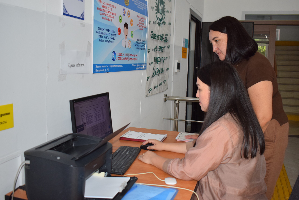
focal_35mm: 36
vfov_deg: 36.9
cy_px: 100
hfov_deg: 53.1
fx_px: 299
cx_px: 150
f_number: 3.8
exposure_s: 1/125
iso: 800
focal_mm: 24
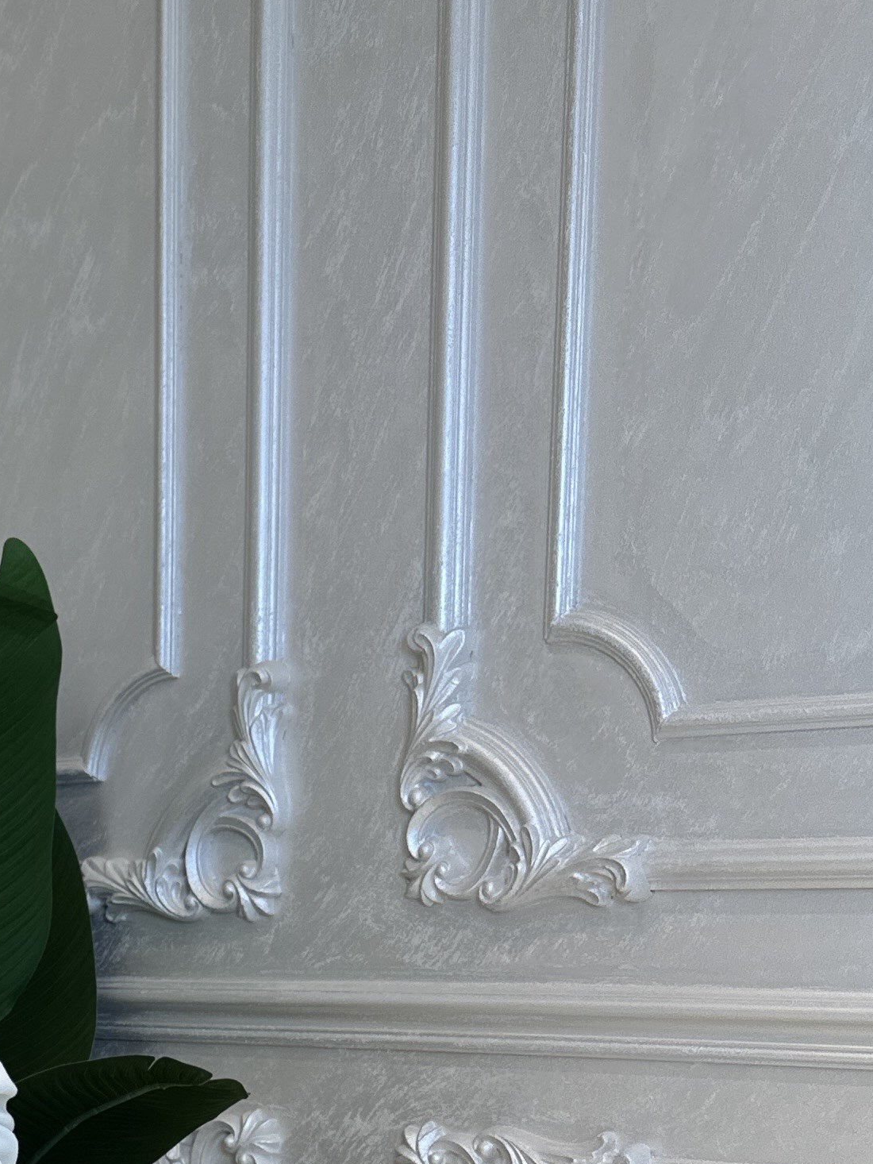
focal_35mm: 66
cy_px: 1313
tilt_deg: -10.6
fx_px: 2219
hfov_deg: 20.4
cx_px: -259
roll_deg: +1.6
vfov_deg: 26.8
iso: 80
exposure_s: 1/282
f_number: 1.78
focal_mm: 6.86
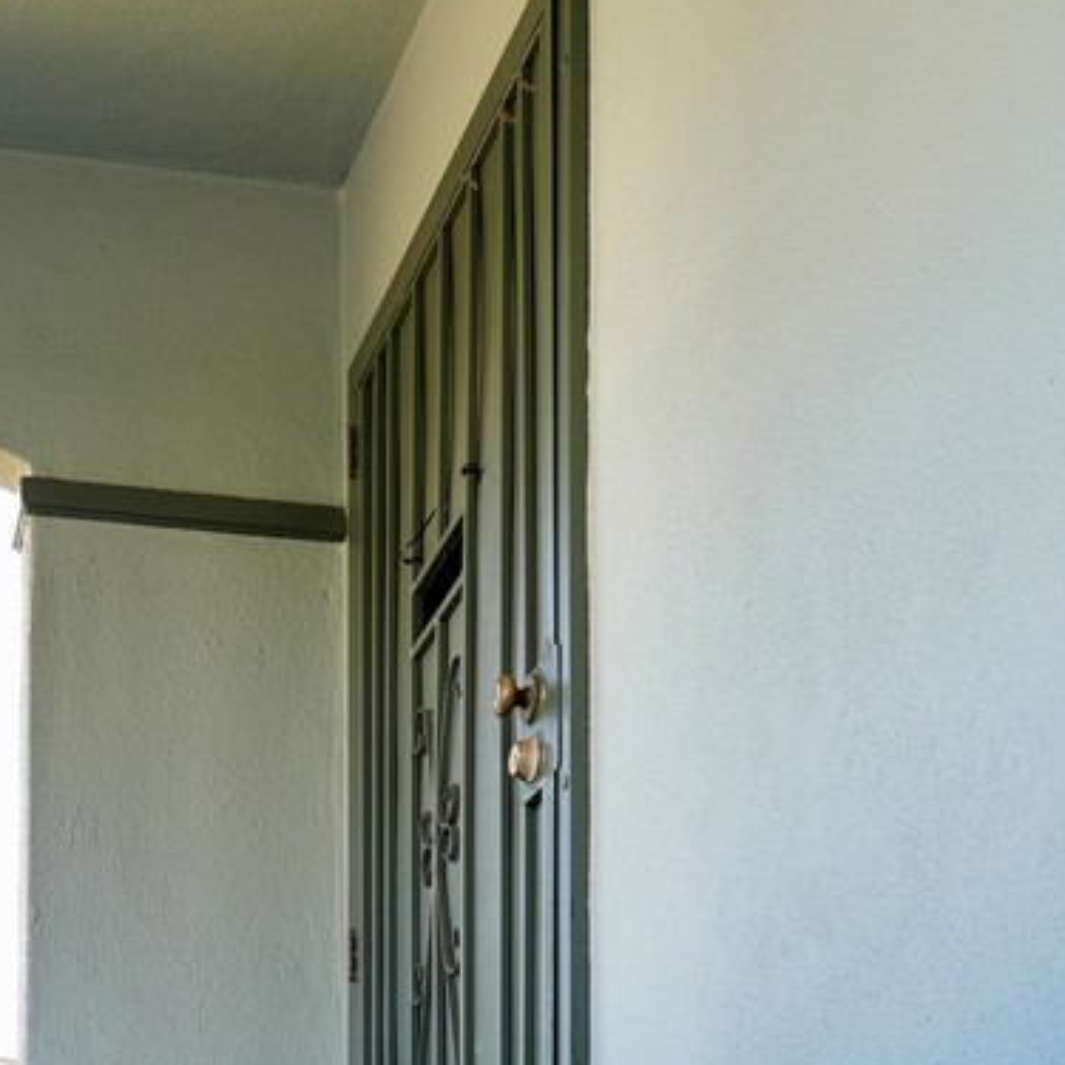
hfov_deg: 28.3
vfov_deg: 24.3
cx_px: 173
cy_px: 1482
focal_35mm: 59
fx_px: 2054
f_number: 5
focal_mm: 16
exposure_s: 1/60.1
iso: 160
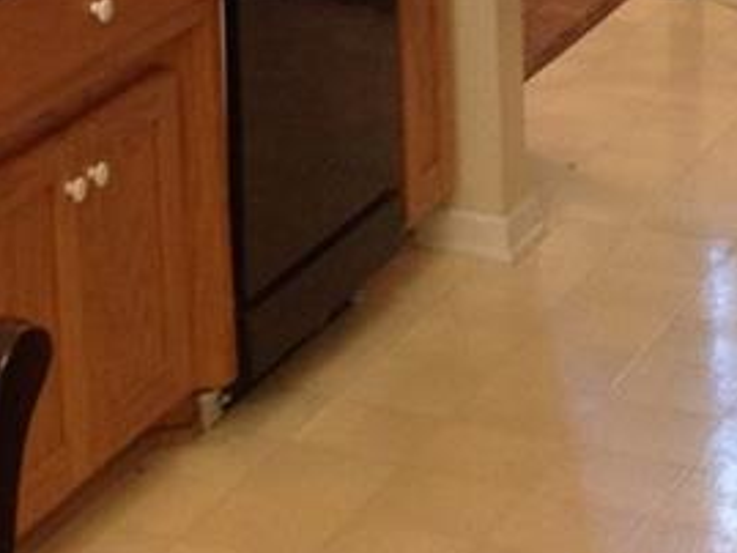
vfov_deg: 10.5
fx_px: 2833
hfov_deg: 14.4
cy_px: -416
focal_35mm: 133
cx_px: -137
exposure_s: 1/15
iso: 125
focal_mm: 4.28
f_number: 2.4
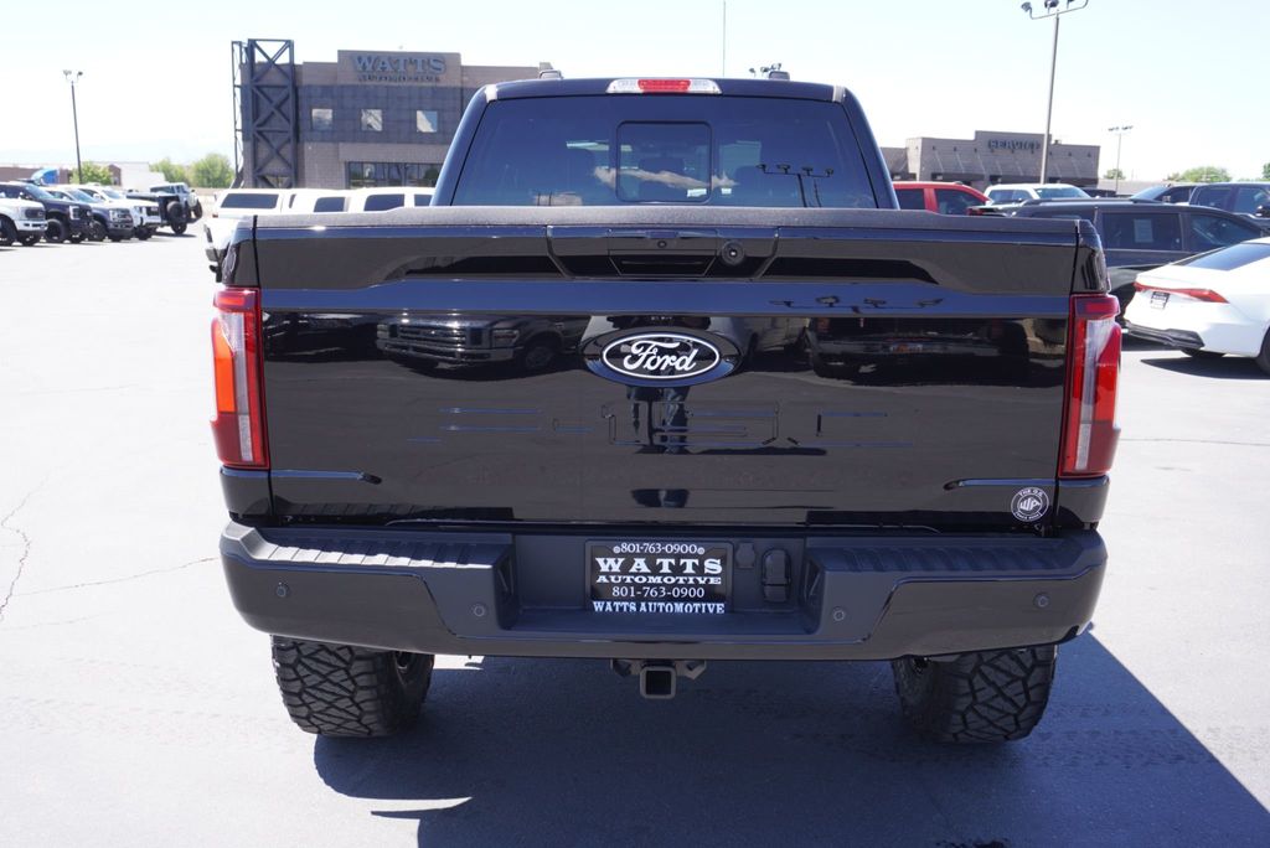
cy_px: 424
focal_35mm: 32
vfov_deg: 41.8
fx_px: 1112
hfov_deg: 59.5
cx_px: 635
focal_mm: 21
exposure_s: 1/100
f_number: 5.6
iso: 100
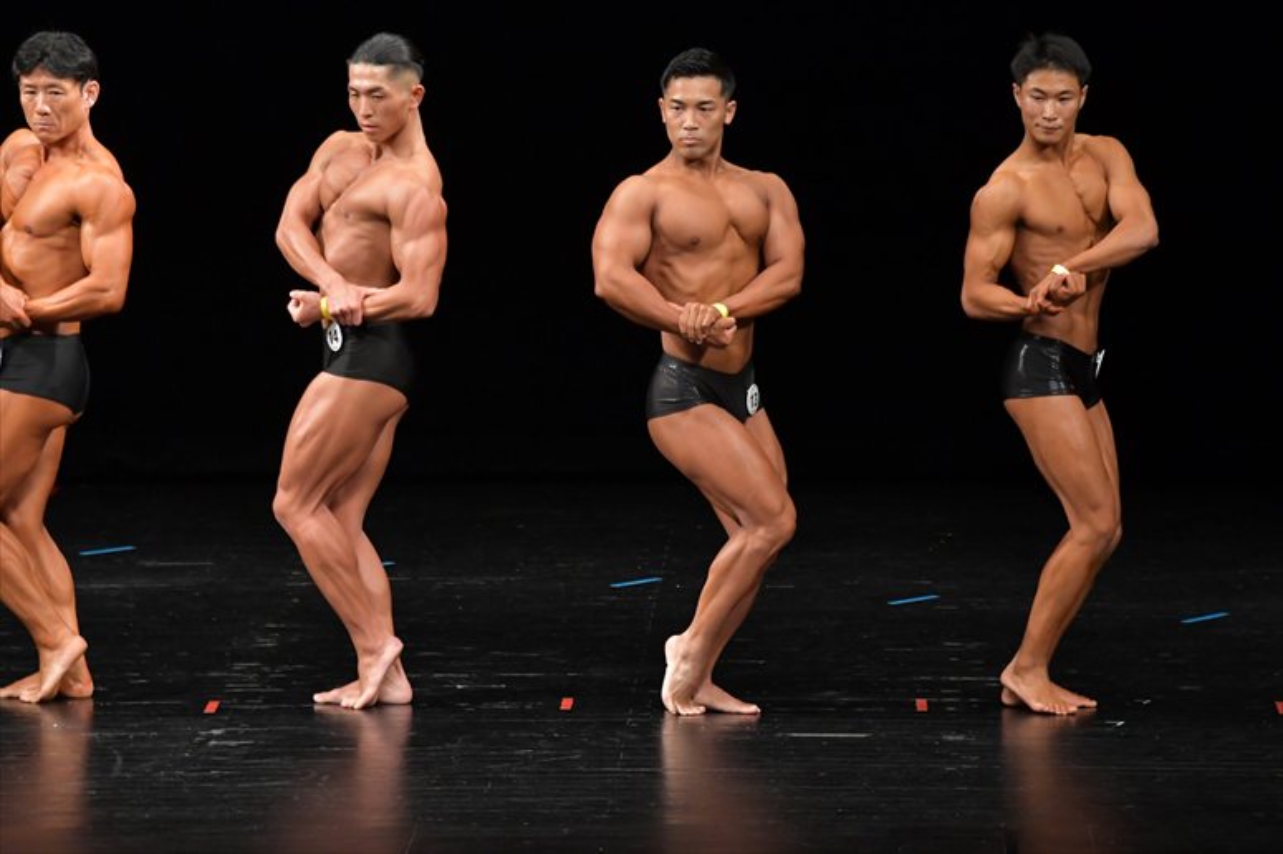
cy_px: 427
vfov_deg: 5.4
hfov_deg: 8.1
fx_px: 9084
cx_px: 642
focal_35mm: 255
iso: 3200
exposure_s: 1/400
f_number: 5.6
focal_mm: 170
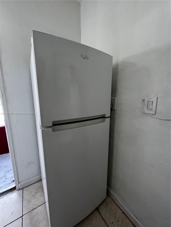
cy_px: 114
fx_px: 86
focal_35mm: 13
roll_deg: -1.1
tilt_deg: -11.5
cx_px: 86
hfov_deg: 89.9
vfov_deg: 106.2
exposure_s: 1/120
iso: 100
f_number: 1.8
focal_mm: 1.57
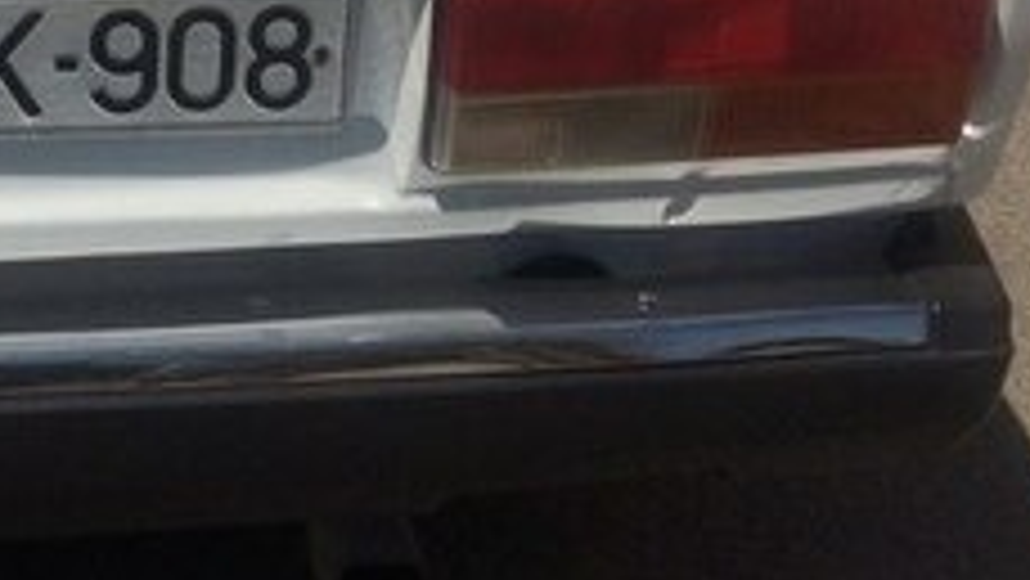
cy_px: -277
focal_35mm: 91
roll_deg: -3.8
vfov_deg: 12.7
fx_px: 2486
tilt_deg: -14.5
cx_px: -81
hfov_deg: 22.2
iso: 32
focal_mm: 4.15
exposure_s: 1/8264
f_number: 2.2
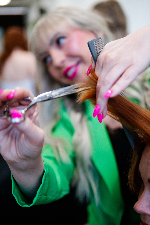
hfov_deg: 29.9
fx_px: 281
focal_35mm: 45
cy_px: 112
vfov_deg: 43.6
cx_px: 75
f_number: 1.4
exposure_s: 1/800
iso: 400
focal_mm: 30
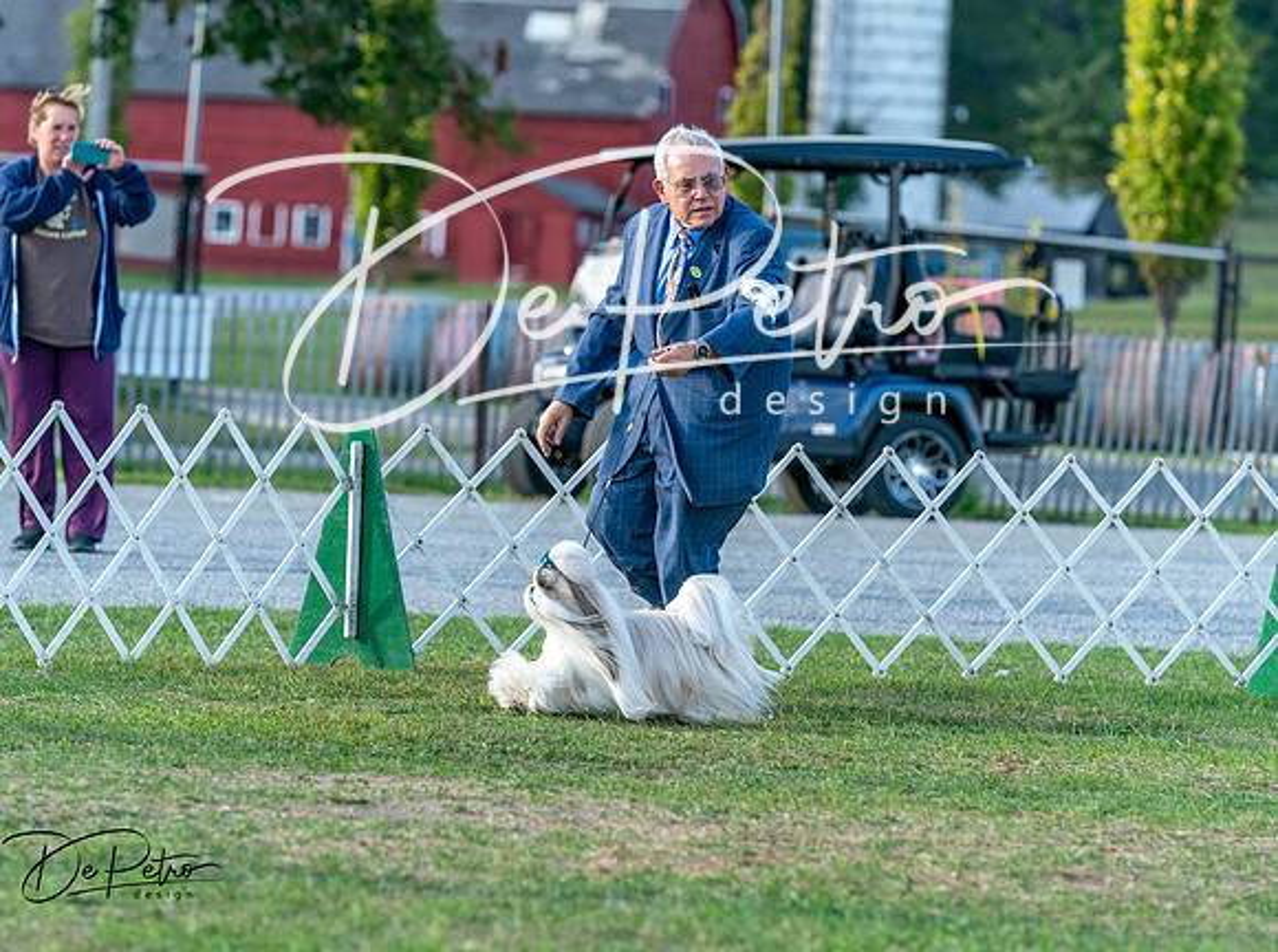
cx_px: 626
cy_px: 442
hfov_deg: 8.6
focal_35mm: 231
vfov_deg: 6.4
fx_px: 8507
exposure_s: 1/2000
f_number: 5
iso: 1600
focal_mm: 200
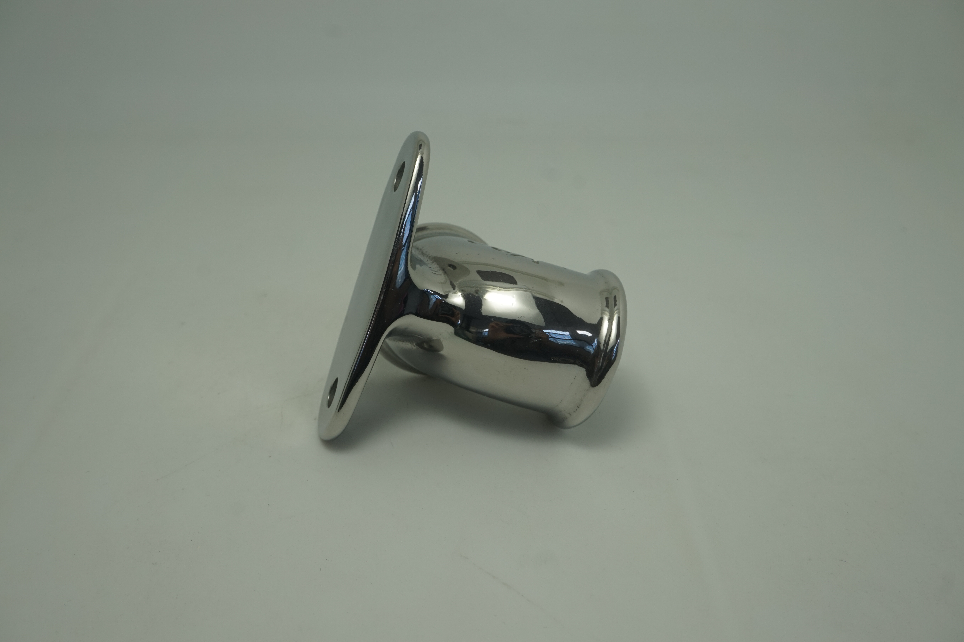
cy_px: 321
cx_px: 482
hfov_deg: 46.4
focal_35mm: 42
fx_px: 1124
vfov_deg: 31.9
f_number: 10
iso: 200
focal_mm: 28
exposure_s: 1/80
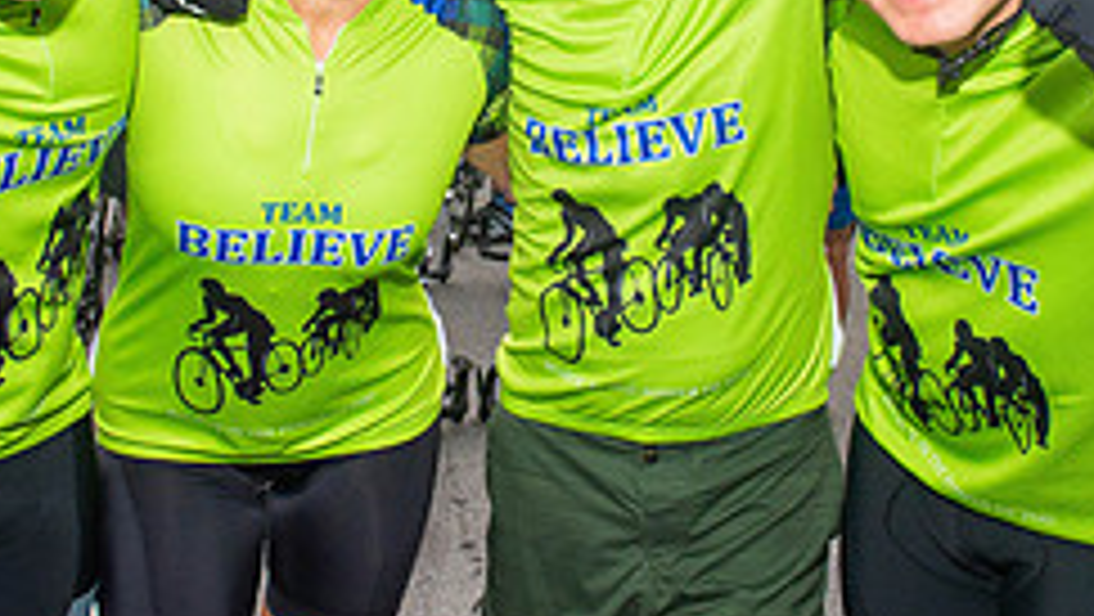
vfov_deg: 19.5
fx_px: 1741
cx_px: 513
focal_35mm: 60
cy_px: 2
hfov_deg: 34.9
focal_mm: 24
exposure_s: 1/125
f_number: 7.1
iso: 1000
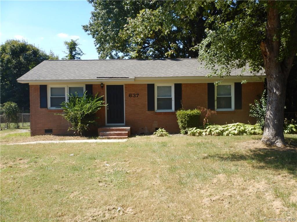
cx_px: 148
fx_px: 317
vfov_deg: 38.7
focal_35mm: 37
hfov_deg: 50.1
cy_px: 111
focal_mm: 6.6
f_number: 4.2
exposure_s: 1/400
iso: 125
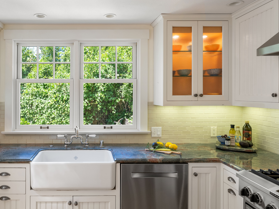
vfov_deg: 49.7
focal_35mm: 28
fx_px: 226
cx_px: 85
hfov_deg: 61.3
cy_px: 99
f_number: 7.1
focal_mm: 19
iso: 400
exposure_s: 1/30
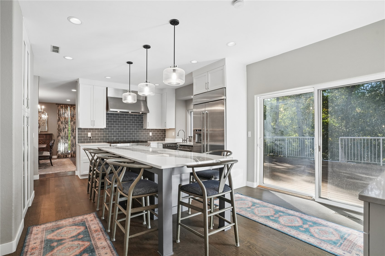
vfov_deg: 70.4
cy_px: 128
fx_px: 182
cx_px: 192
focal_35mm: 17
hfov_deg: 93.3
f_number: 8
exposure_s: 1/80
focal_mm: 17
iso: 1250
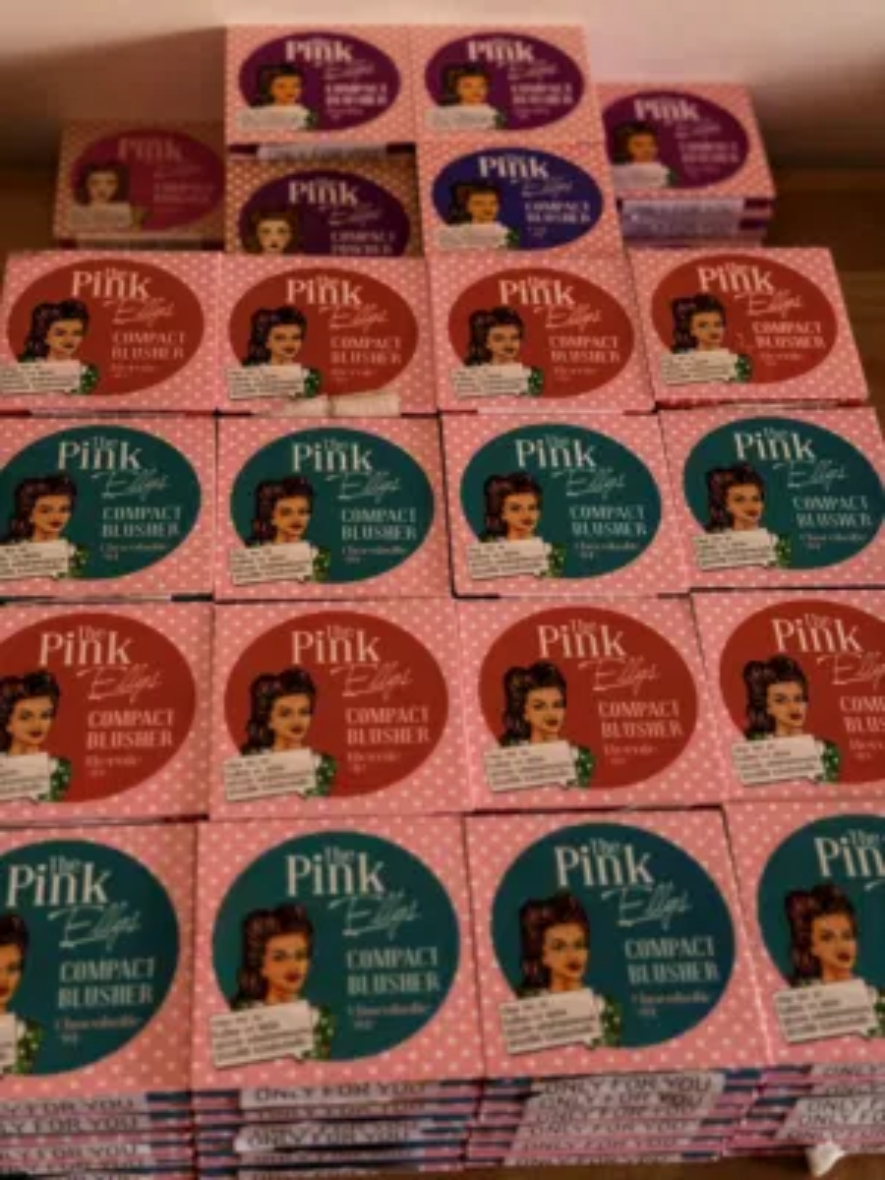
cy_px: 590
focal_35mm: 48
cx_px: 442
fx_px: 1636
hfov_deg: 30.3
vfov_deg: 39.7
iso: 320
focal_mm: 6.76
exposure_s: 1/40
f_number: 1.78
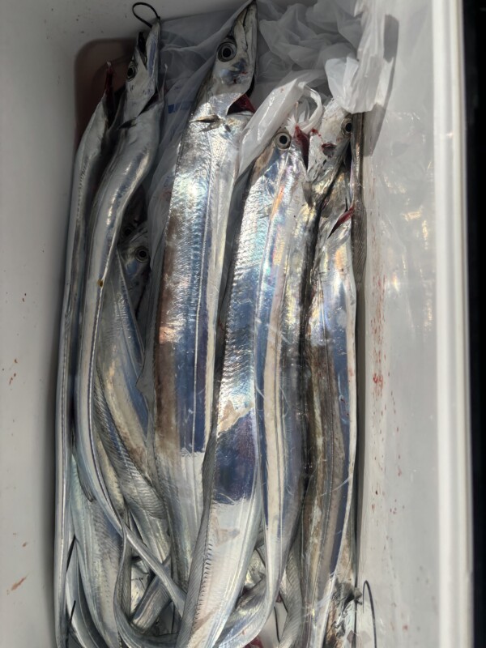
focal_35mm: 26
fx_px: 487
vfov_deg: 67.3
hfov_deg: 53.1
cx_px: 243
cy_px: 324
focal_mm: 5.96
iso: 50
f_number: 1.6
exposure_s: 1/13889
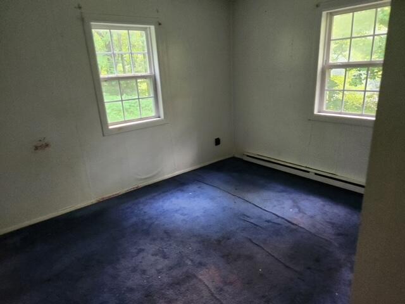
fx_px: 269
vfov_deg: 58.9
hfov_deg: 73.9
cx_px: 202
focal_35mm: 23
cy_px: 152
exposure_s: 1/60
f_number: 1.8
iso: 800
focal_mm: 5.4
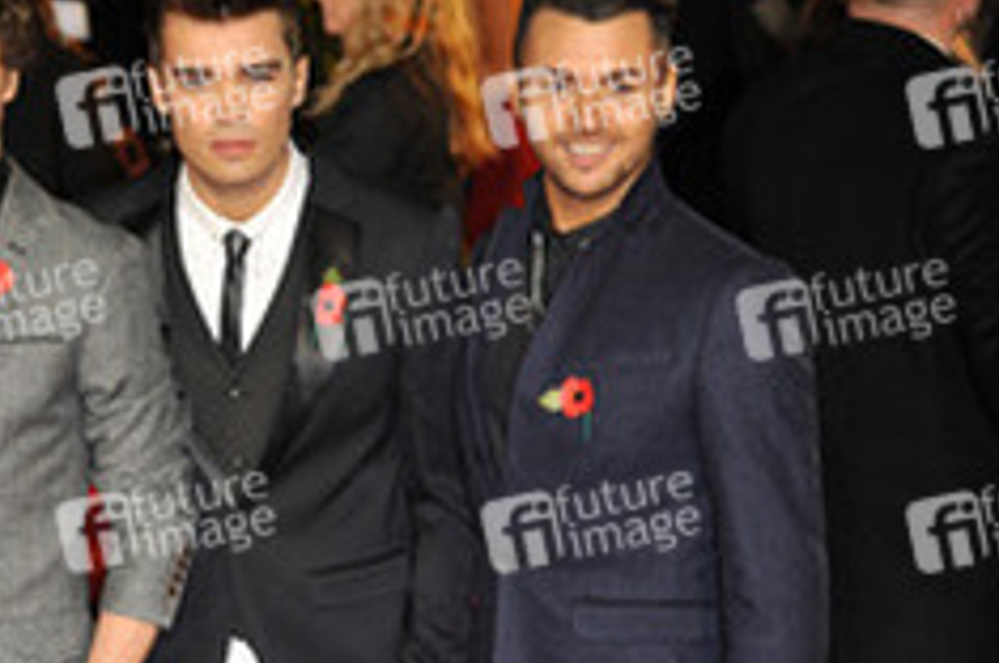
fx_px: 4572
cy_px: 416
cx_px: 51
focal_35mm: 165
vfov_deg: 8.3
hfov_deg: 12.4
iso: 1000
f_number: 4
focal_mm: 86
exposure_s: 1/250
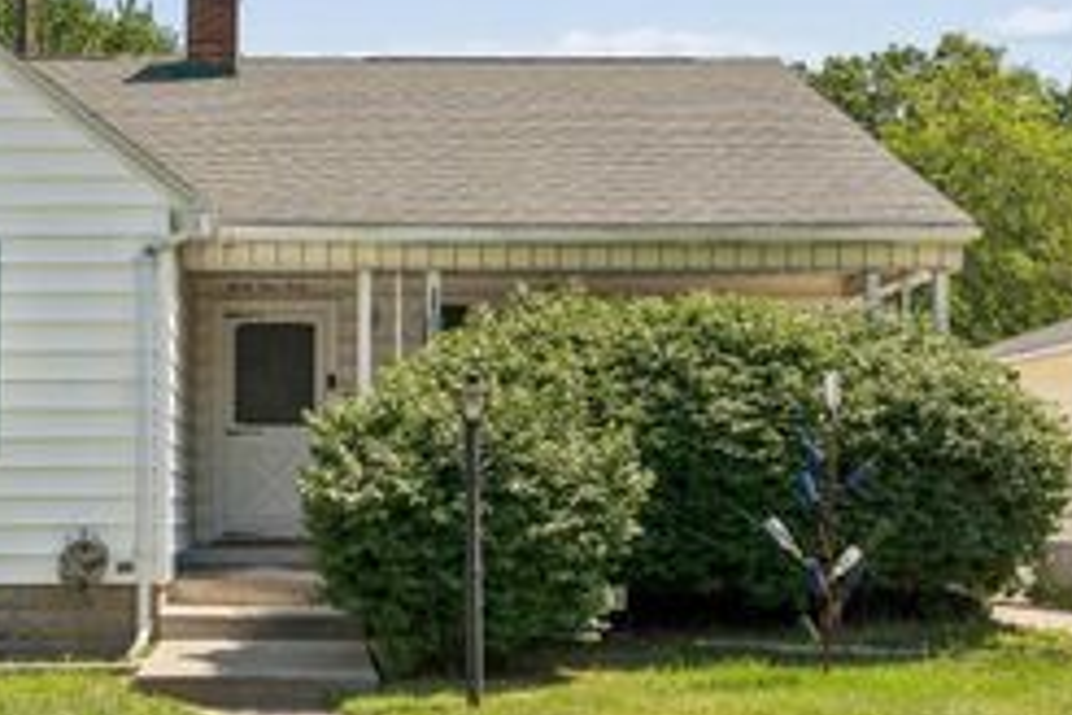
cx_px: 336
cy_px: 360
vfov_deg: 23.8
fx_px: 1697
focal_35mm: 57
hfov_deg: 34.6
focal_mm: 28
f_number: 13
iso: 400
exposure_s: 1/320
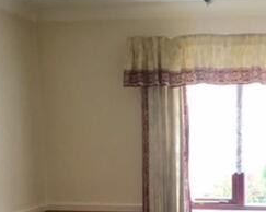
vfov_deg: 21.5
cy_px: 223
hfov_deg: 27.3
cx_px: 217
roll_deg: +1.4
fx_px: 535
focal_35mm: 68
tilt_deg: -8.5
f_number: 2.2
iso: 50
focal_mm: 4.15
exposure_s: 1/33
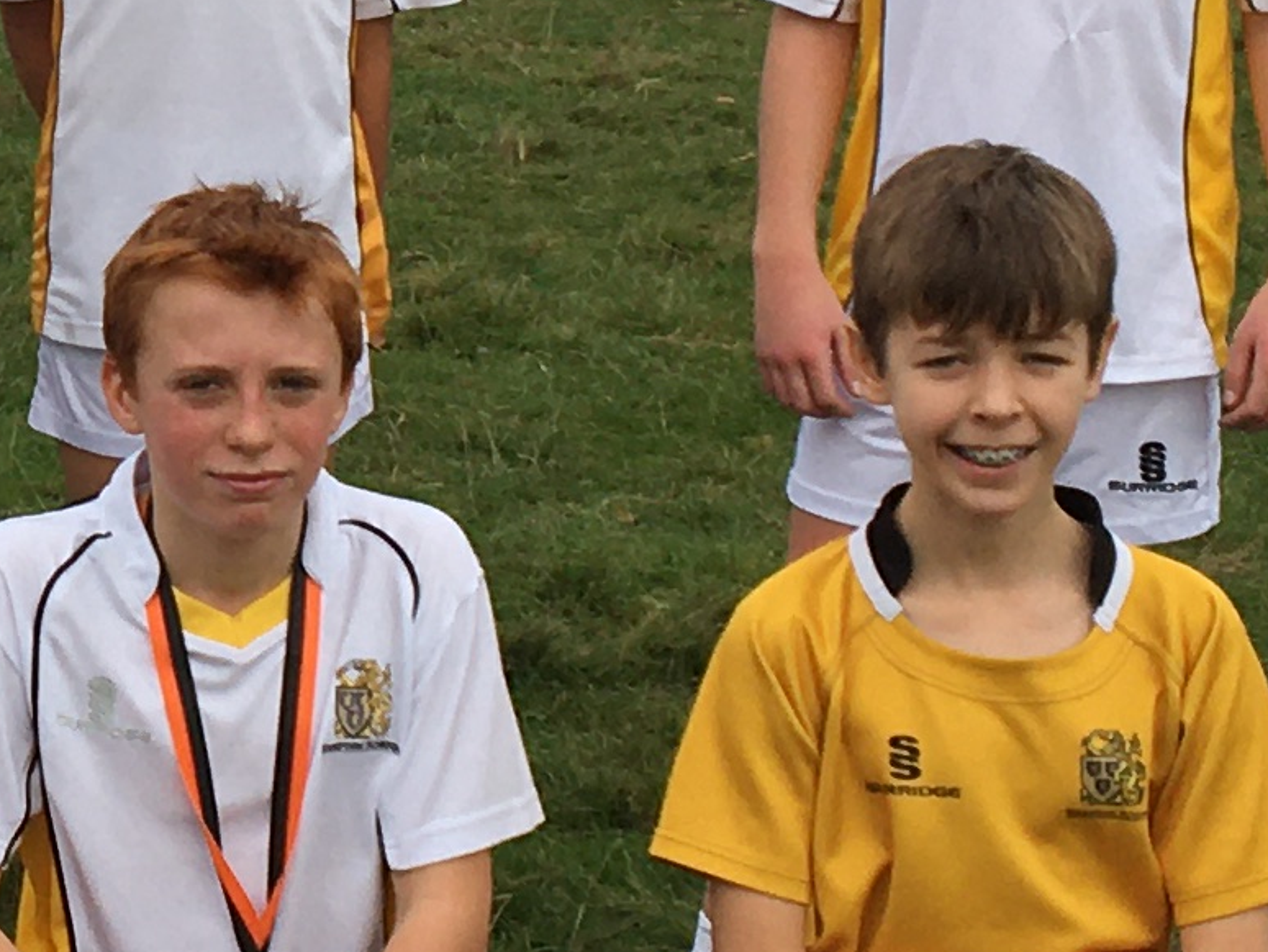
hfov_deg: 12.7
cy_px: 125
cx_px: -315
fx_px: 5533
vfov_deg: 9.8
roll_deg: +0.0
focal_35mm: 151
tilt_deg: -6.7
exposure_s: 1/605
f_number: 2.2
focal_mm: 4.15
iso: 25
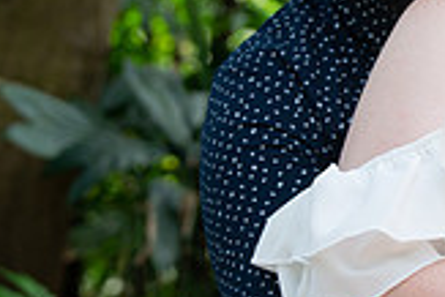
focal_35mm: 302
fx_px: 3736
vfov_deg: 4.6
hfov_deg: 6.8
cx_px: 530
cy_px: 121
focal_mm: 85
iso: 500
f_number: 4.5
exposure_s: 1/250
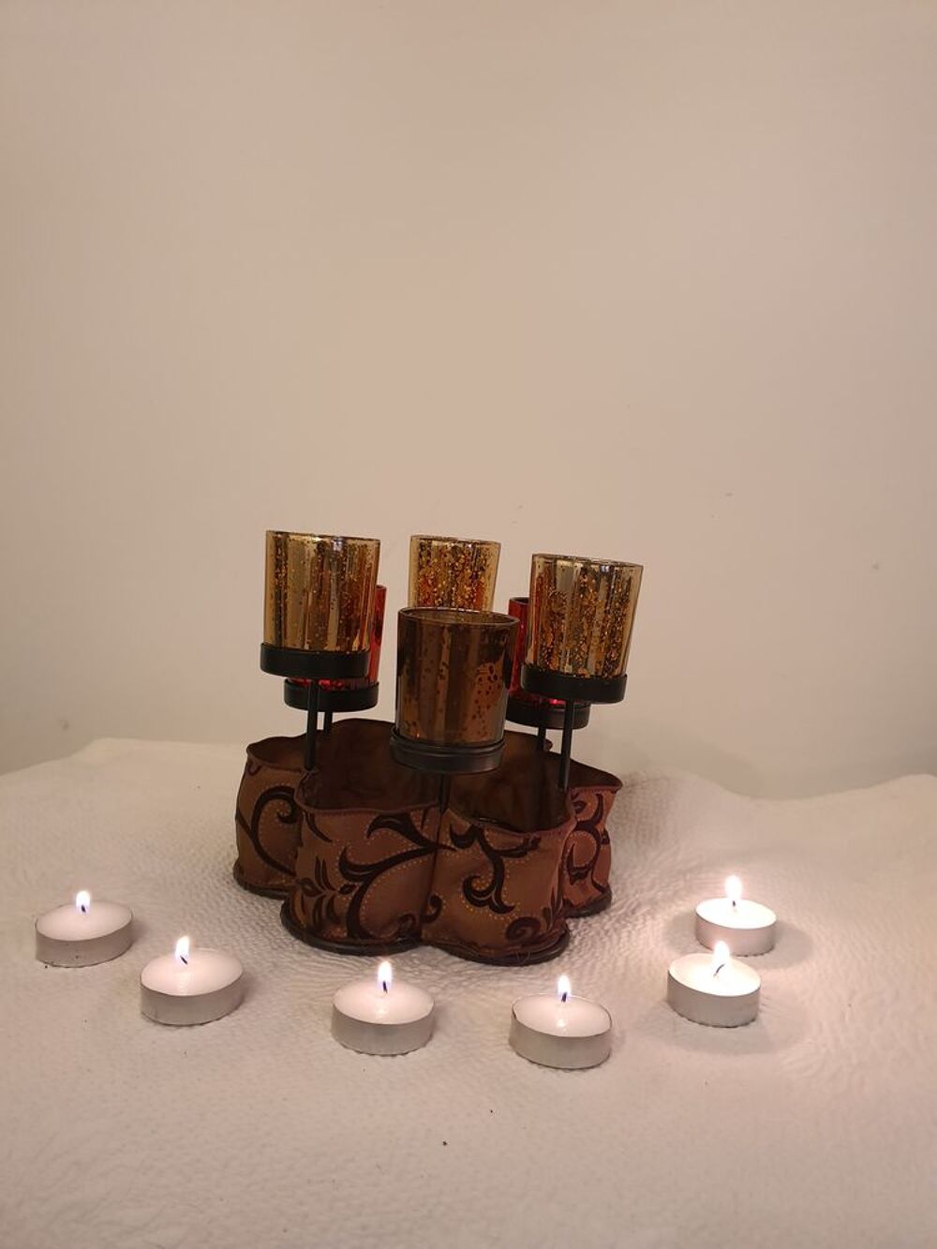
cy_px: 624
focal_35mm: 26
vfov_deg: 67.3
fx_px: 938
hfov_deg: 53.1
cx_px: 468
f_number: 2.4
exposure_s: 1/50
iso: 320
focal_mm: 4.3
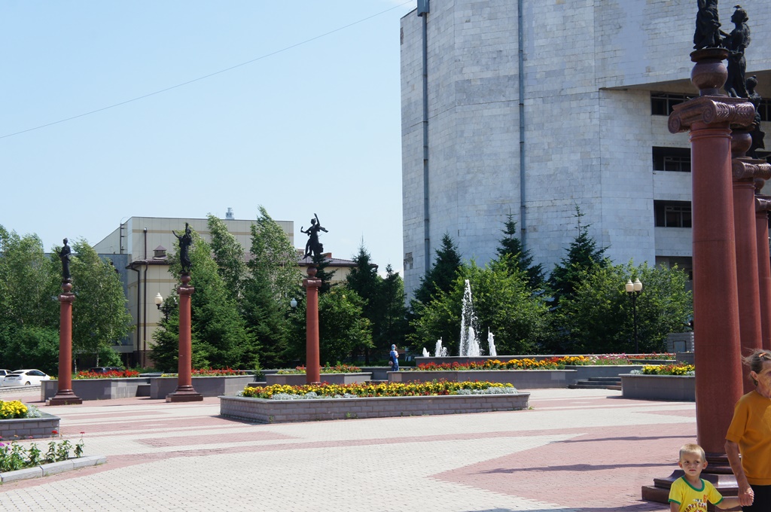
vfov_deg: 23.1
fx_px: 1251
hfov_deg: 34.2
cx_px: 386
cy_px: 256
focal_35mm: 58
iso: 200
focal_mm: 39
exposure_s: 1/200
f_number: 13
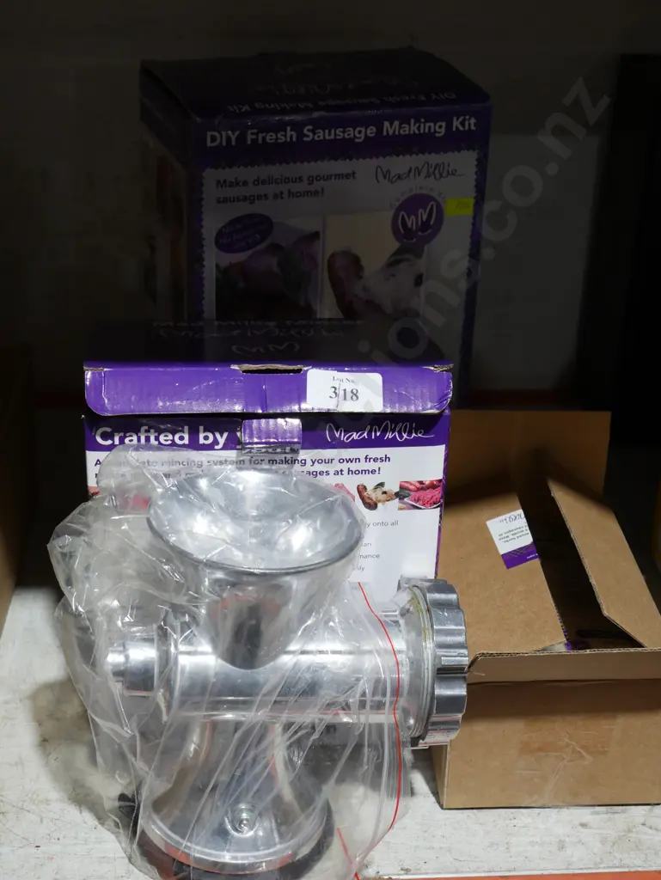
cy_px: 440
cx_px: 330
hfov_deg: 27.1
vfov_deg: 35.5
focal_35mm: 54
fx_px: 1374
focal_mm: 27
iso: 640
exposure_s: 1/60
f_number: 5.3
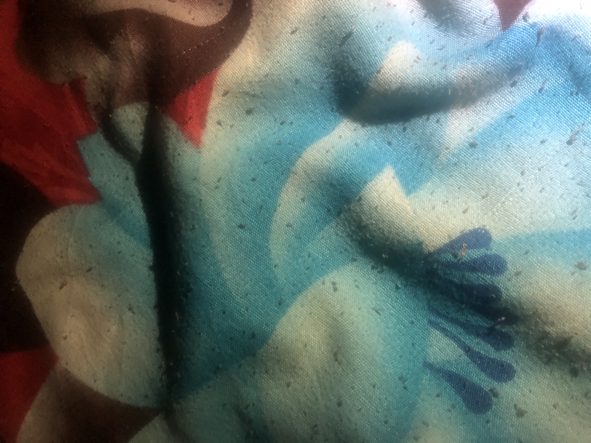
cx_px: 296
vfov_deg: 49.7
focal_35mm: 28
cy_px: 222
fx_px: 478
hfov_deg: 63.4
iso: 100
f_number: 1.8
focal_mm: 4
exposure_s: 1/12
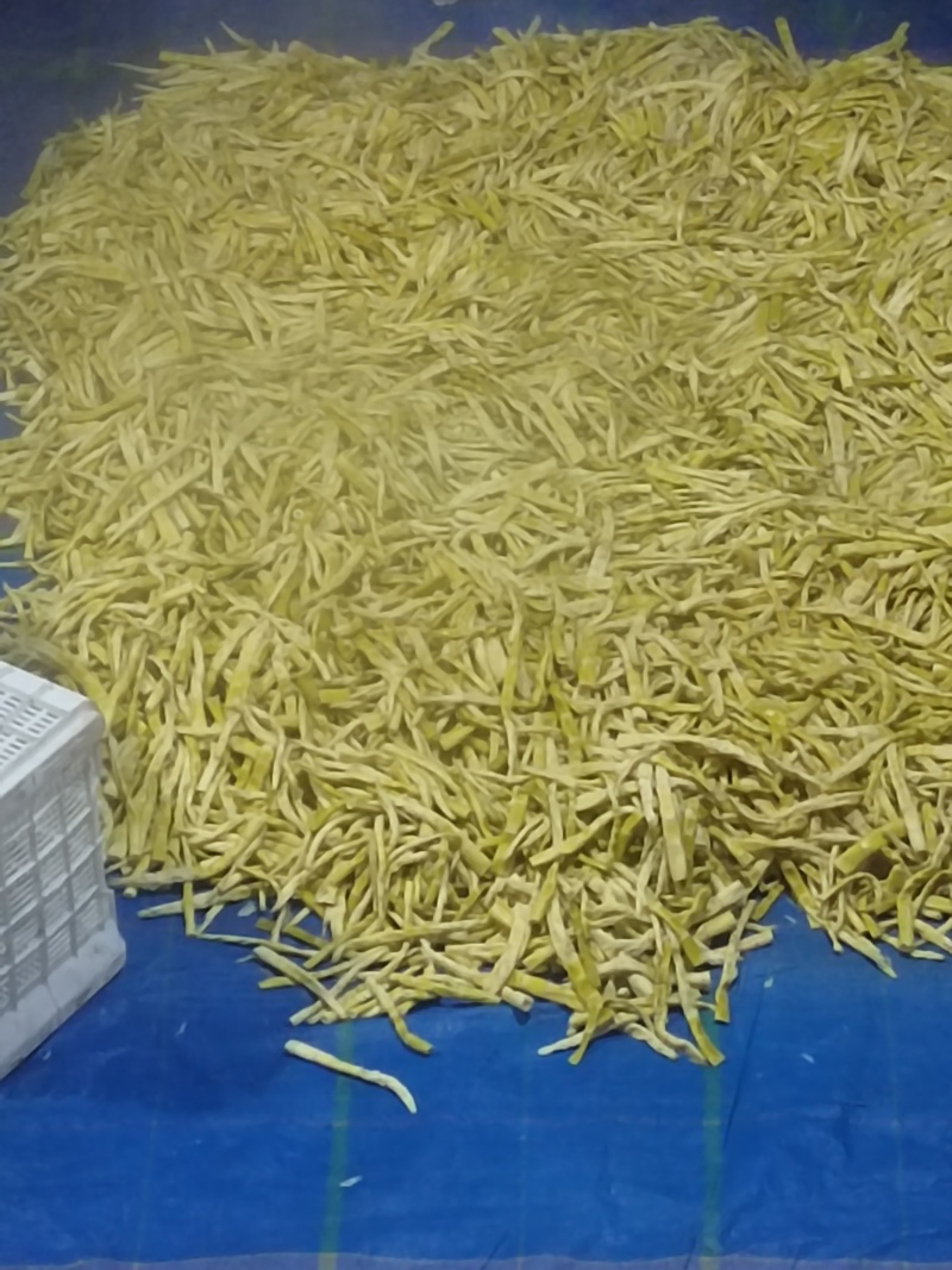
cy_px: 635
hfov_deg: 14.9
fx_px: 3631
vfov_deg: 19.8
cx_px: 476
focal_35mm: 99
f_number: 1.9
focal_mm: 5.52
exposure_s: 1/33.3
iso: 3969
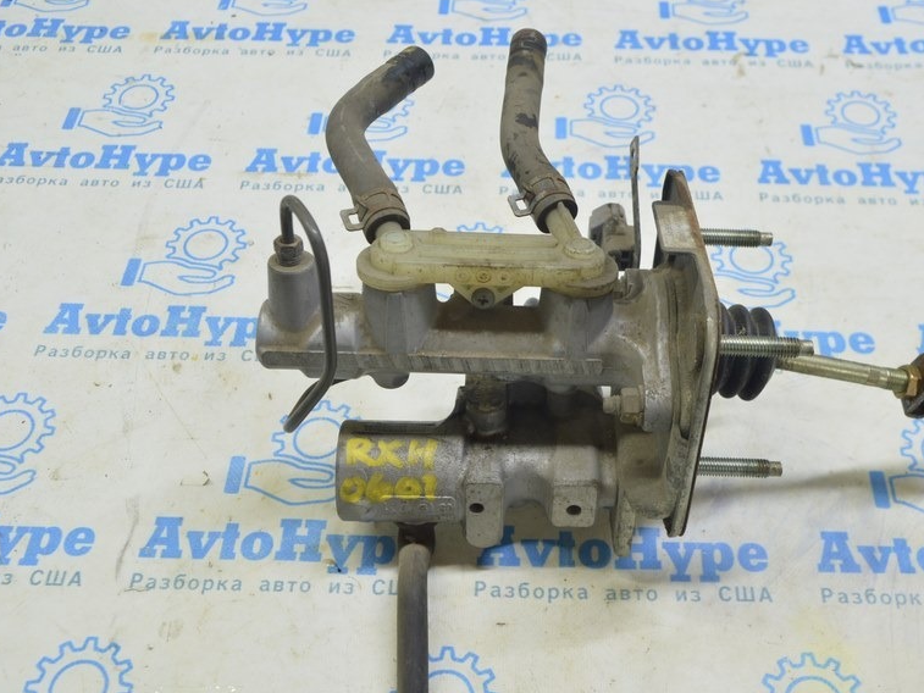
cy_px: 386
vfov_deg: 36.8
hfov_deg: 47.8
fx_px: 1041
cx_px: 515
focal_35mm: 39
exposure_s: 1/20
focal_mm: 20
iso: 400
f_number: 5.6
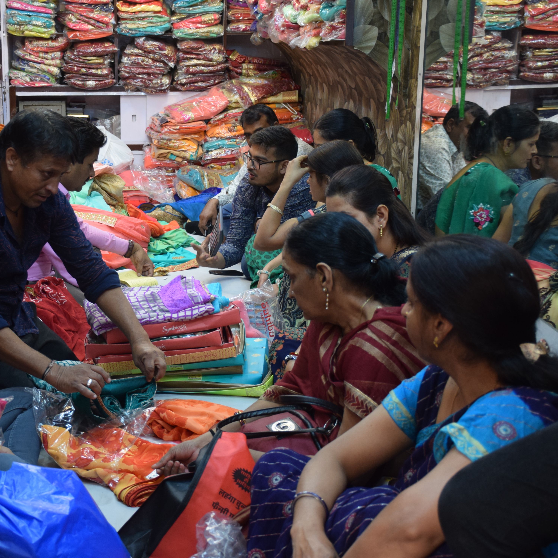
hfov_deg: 27.5
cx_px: 172
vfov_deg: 27.7
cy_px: 282
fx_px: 1131
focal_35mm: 62
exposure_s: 1/80
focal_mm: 32
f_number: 4.2
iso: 800
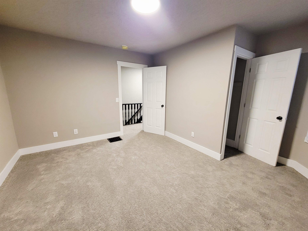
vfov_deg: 89.9
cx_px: 154
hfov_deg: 106.2
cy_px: 116
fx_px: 116
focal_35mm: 13
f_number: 2.2
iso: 400
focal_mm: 2.2
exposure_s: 1/30
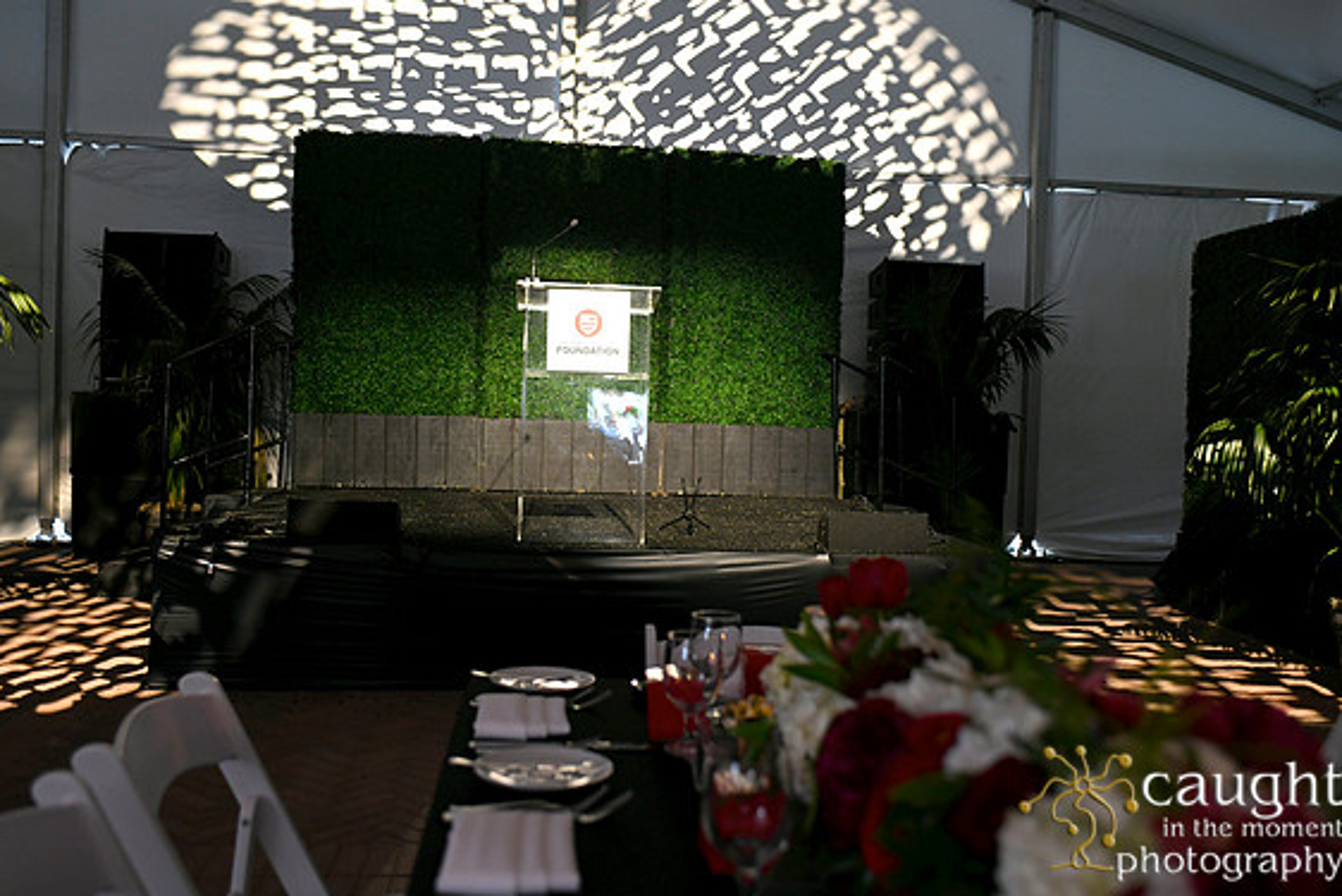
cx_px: 669
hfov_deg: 57.2
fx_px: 1230
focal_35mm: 33
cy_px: 438
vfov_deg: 40.0
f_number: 3.2
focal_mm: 32
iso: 1600
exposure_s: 1/250
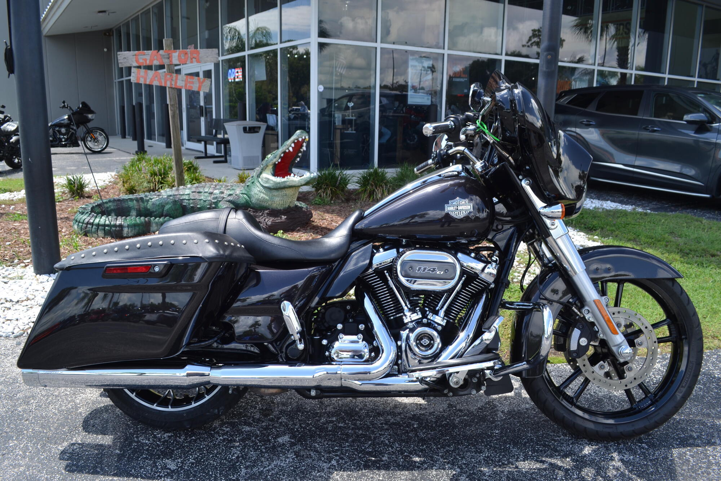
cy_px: 240
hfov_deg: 67.4
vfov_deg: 47.9
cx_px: 360
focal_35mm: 27
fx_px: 541
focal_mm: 18
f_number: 6.3
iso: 100
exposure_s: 1/160
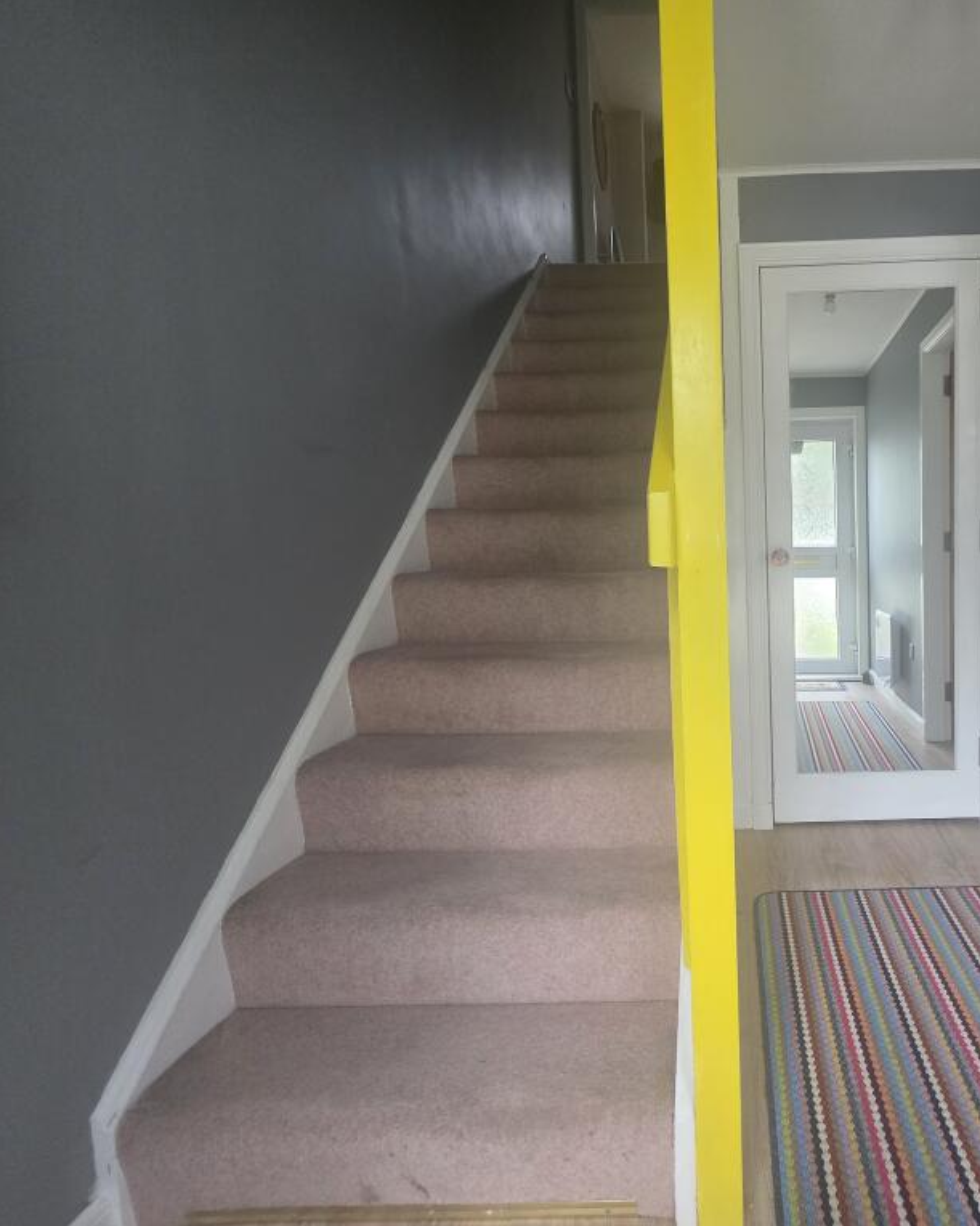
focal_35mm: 17
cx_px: 730
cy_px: 611
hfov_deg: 71.9
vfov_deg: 89.6
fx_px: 616
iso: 400
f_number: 1.9
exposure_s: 1/200
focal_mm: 2.2
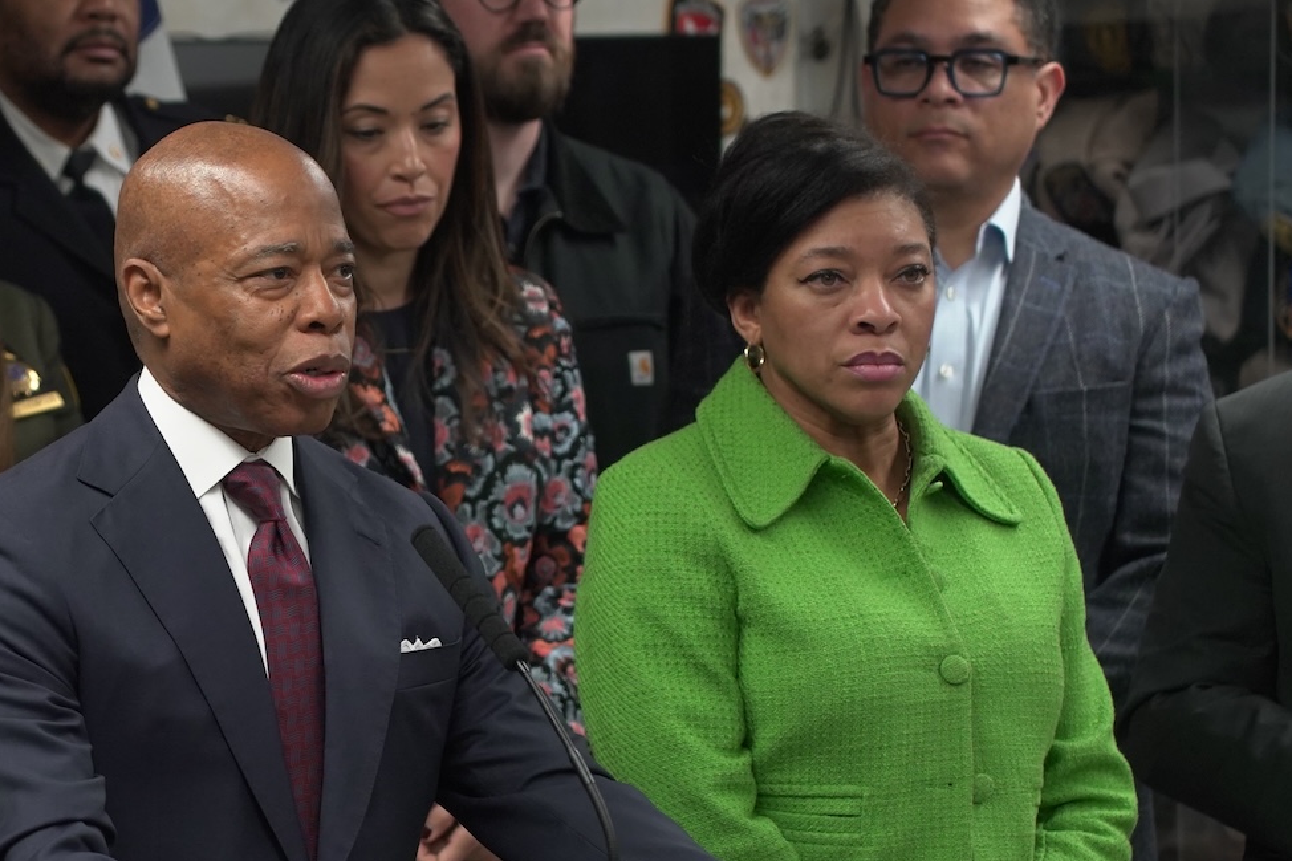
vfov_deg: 8.9
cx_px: 236
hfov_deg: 13.3
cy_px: 671
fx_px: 5526
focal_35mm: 154
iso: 1600
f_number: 3.2
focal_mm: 75
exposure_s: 1/250
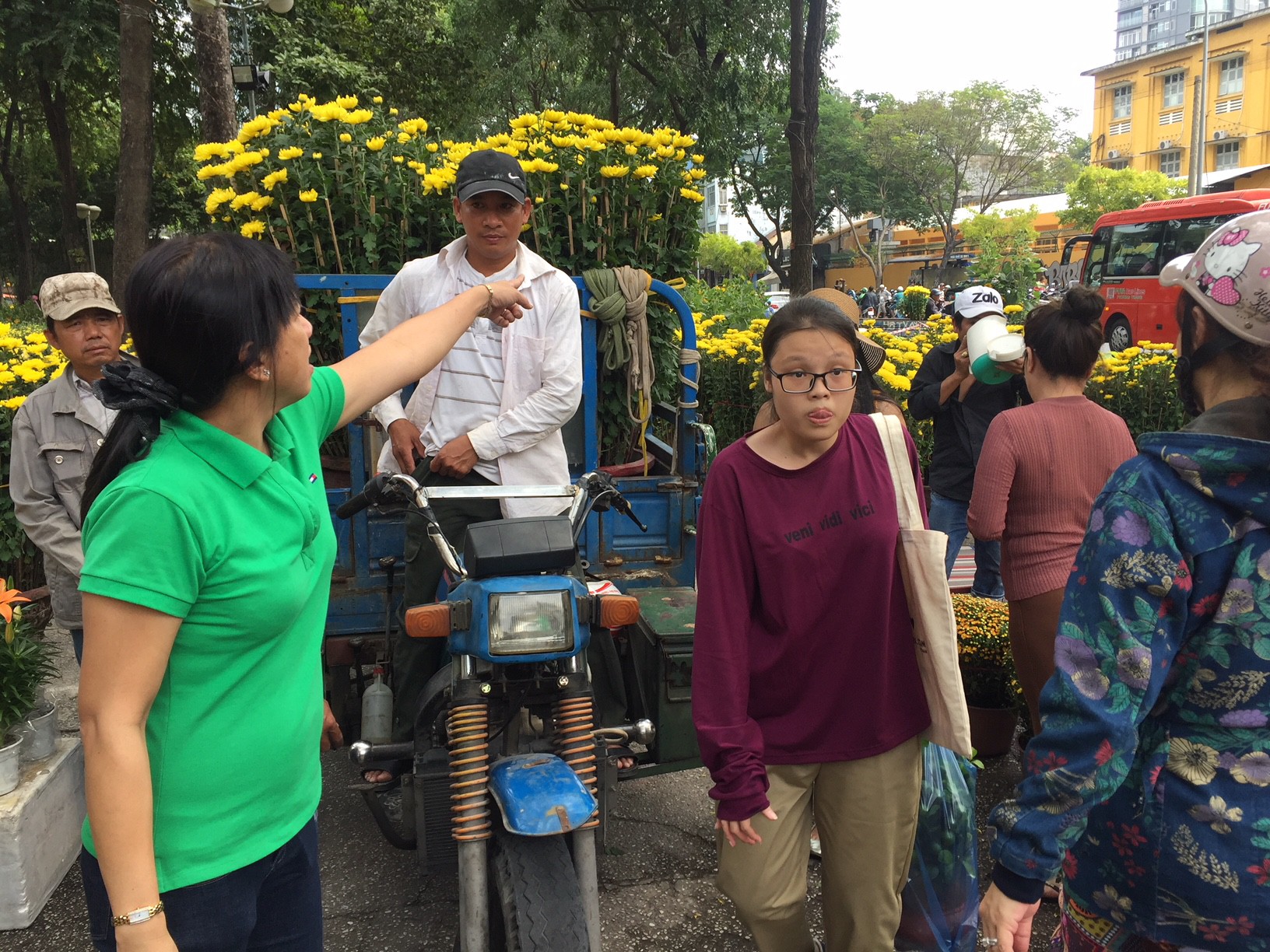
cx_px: 635
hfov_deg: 61.7
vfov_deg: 48.2
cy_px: 476
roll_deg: +1.7
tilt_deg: -11.6
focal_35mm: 29
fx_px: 1064
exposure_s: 1/359
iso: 32
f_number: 2.2
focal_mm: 4.15
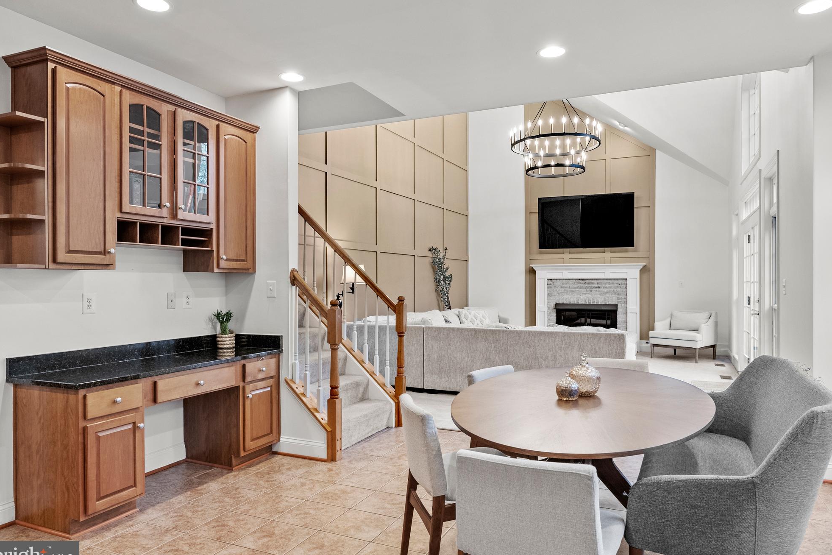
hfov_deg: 73.7
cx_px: 419
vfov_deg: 53.1
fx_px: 555
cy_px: 282
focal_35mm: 24
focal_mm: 23
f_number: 7.1
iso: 640
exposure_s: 1/6
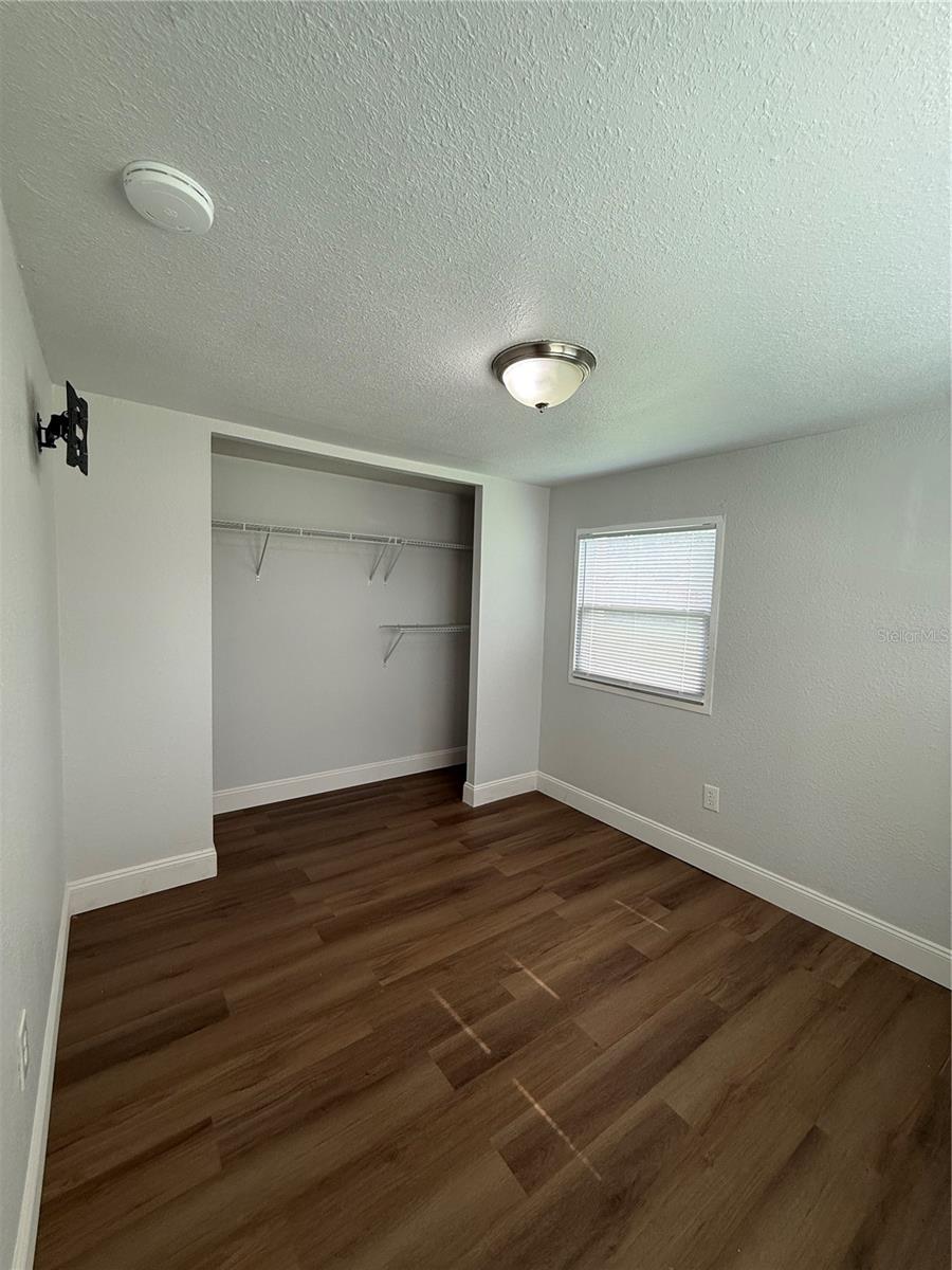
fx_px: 513
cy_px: 635
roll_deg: -2.1
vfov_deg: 102.1
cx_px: 476
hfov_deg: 85.7
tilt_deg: -4.5
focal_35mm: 14
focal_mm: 2.22
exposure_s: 1/120
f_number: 2.2
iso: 100
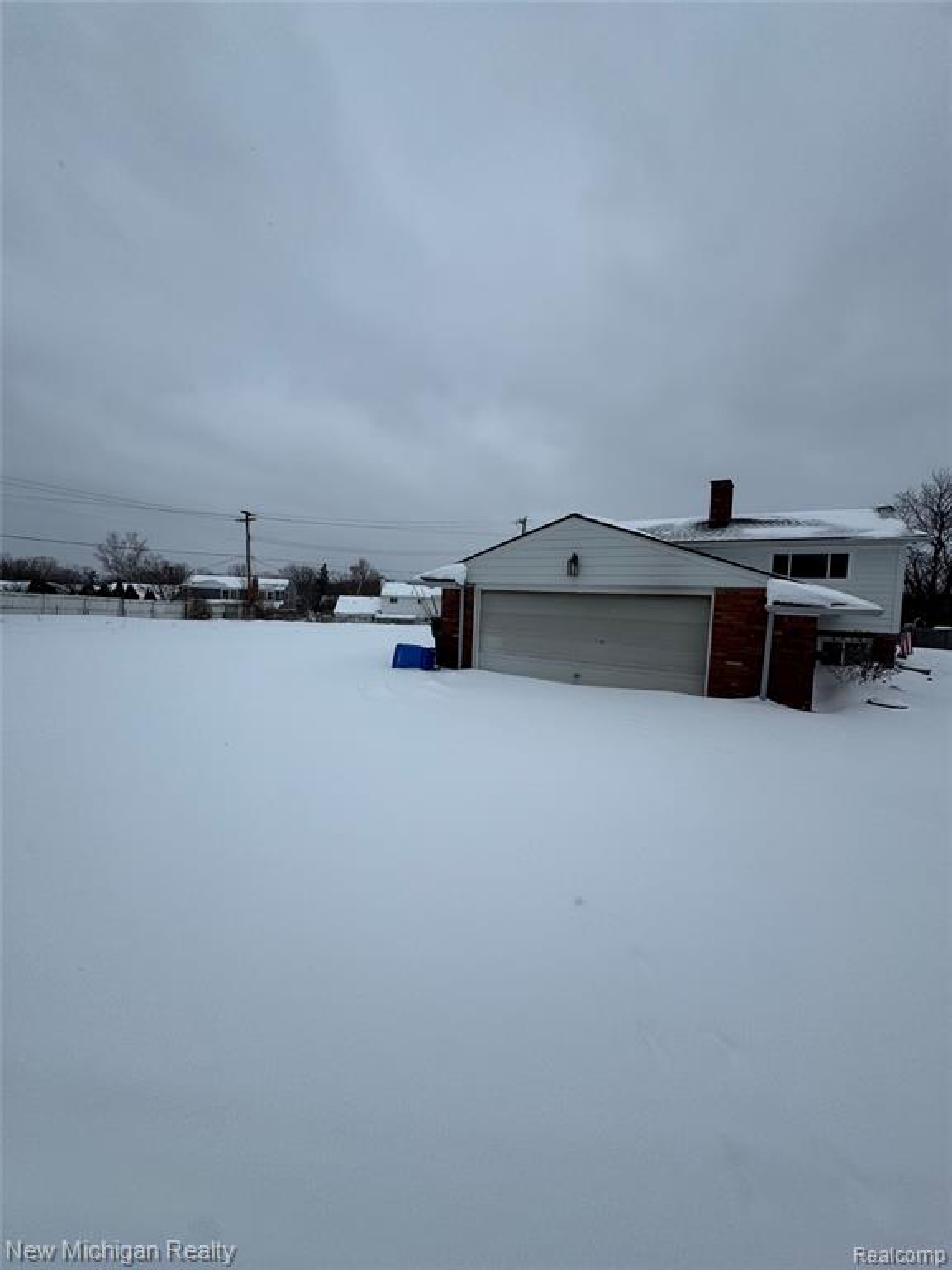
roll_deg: -3.3
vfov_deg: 102.1
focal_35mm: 14
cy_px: 635
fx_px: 513
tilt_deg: -4.0
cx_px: 476
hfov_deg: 85.7
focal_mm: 2.22
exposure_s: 1/3106
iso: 50
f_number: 2.2
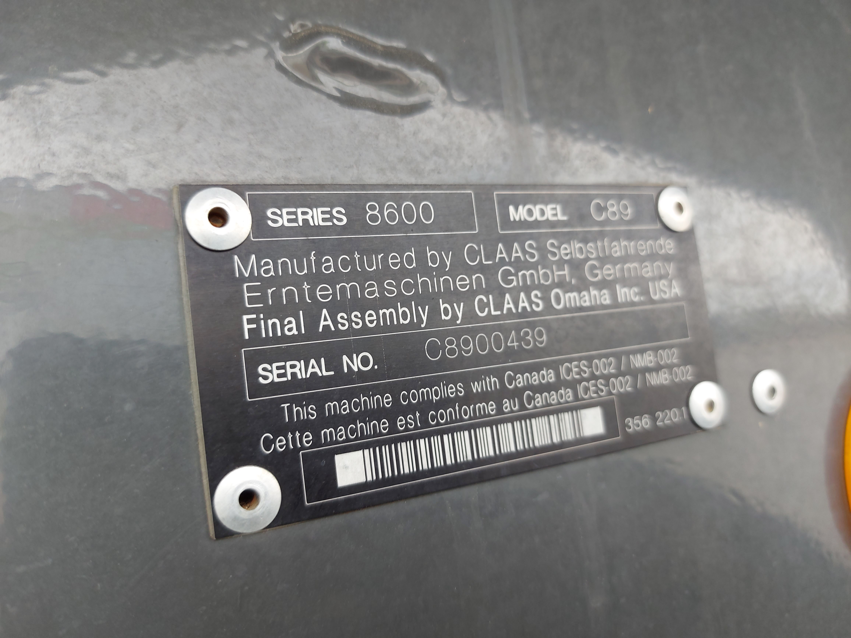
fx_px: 590
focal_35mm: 24
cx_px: 426
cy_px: 319
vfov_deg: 56.8
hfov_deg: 71.6
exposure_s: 1/60
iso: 50
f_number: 1.8
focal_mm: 5.23
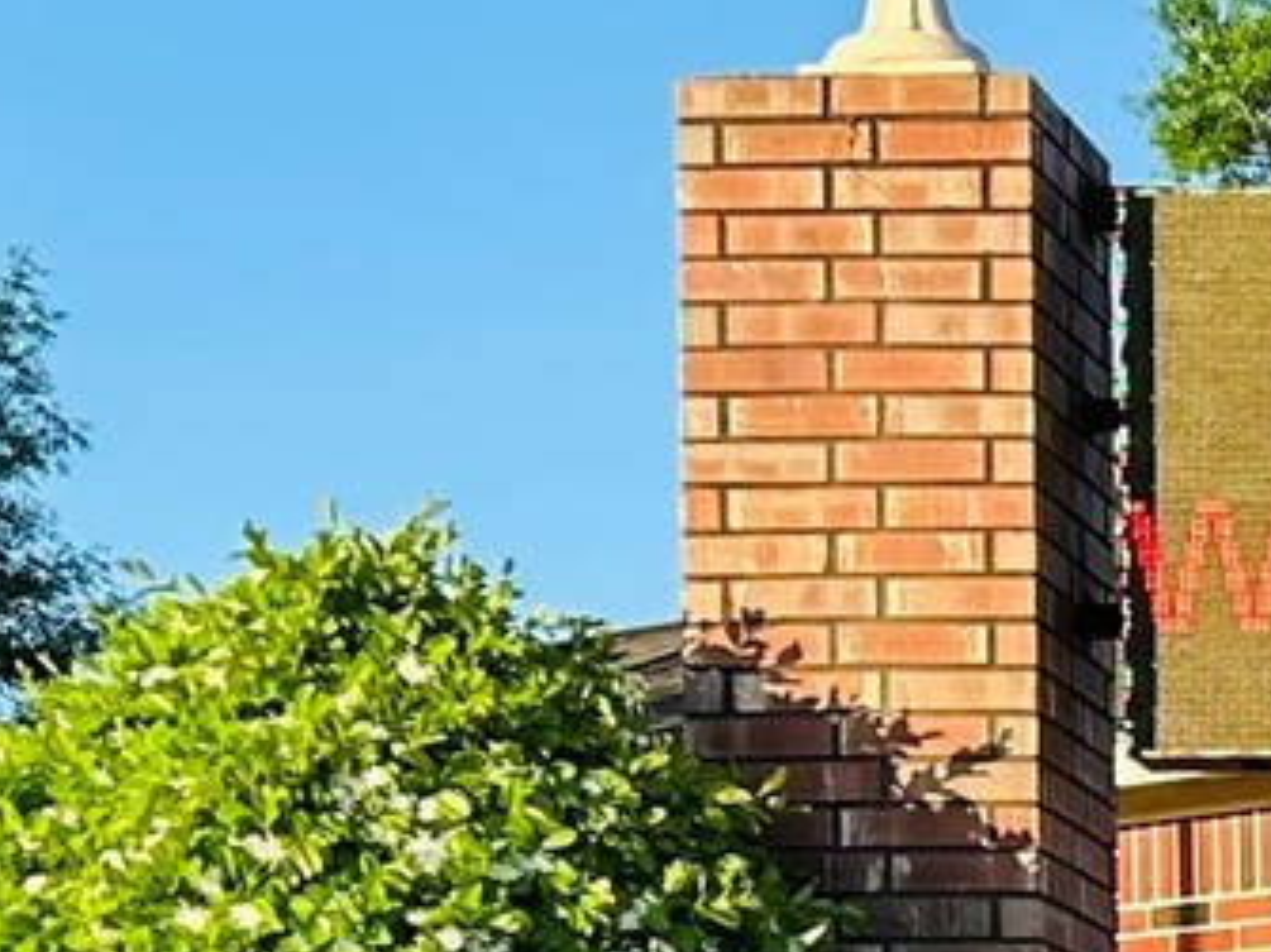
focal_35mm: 159
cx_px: 2242
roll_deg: +0.3
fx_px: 5836
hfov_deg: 11.6
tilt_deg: +0.7
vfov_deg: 9.0
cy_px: 1604
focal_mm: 5.7
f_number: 1.5
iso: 50
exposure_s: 1/1224
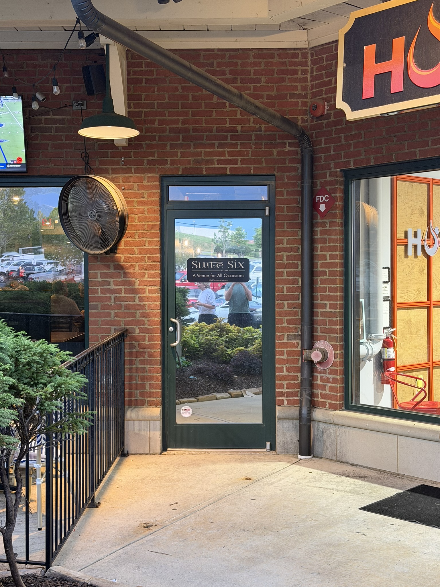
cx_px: 220
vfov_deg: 39.7
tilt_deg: -1.8
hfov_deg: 30.3
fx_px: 813
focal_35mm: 48
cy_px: 294
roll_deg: +0.1
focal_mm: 6.76
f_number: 1.78
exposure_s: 1/40
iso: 200
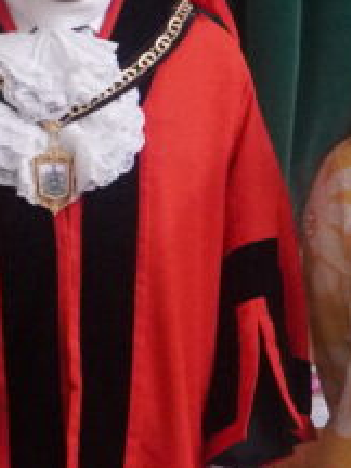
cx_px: 448
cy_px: 320
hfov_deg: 10.2
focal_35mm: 143
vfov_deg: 13.8
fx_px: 1937
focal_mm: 21
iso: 6400
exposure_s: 1/100
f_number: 4
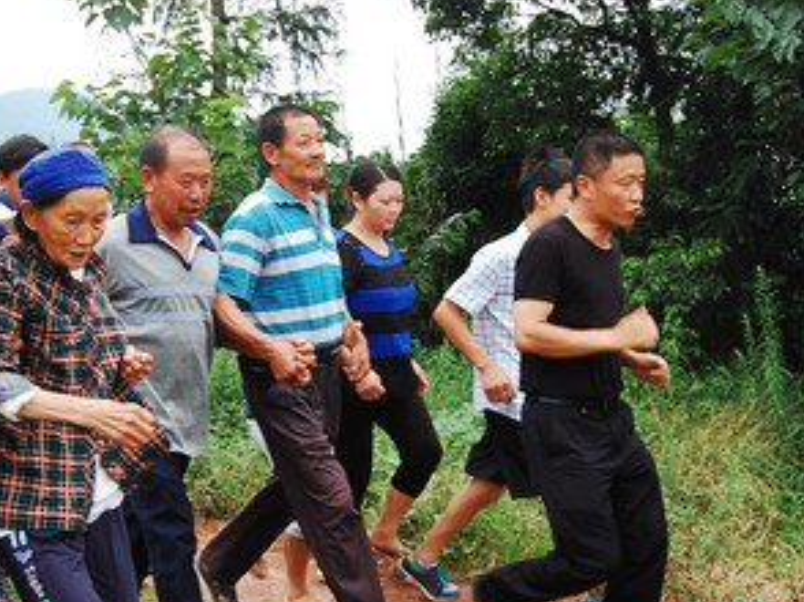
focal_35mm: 49
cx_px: 309
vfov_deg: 29.6
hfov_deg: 38.7
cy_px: 345
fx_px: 1137
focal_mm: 20
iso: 200
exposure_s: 1/125
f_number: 5.6
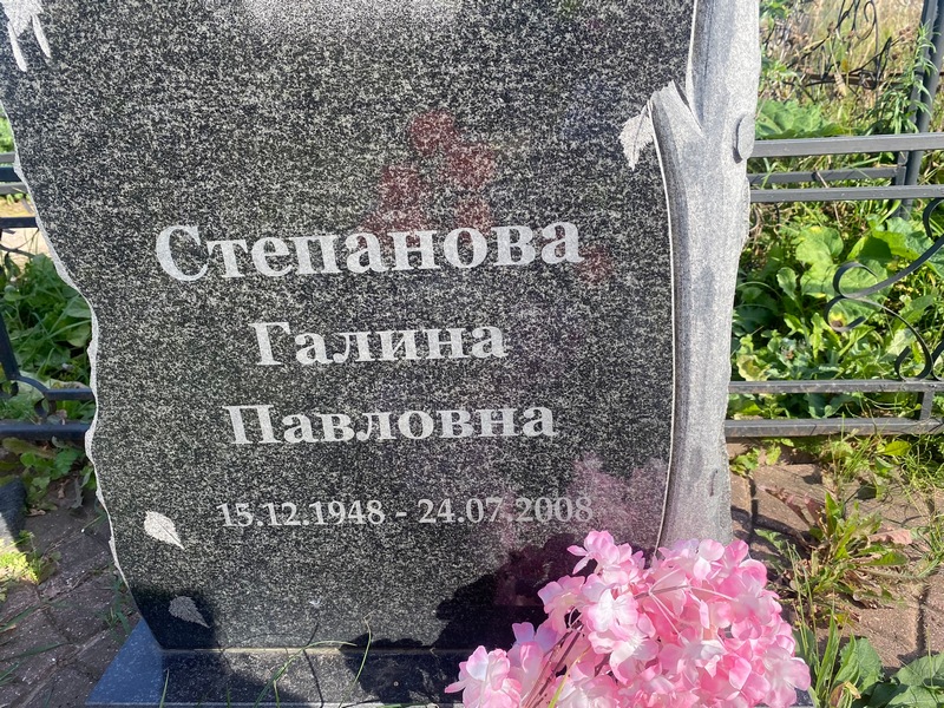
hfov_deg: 67.3
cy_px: 354
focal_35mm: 26
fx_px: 709
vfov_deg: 53.1
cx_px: 472
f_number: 1.8
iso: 32
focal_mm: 4.25
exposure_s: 1/1025
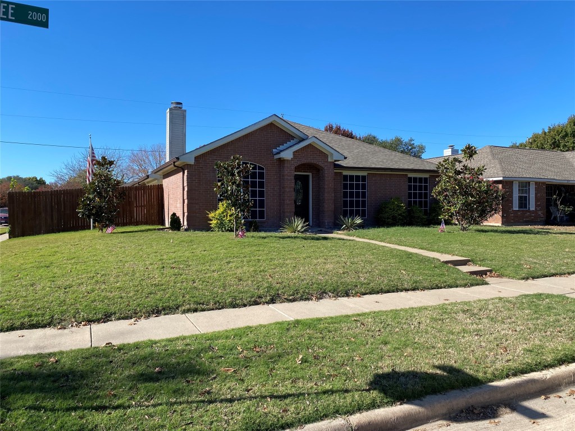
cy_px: 216
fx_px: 432
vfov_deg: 53.1
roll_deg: -0.9
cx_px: 288
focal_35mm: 26
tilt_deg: -0.7
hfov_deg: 67.3
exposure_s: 1/1996
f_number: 1.8
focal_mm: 4.25
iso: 32
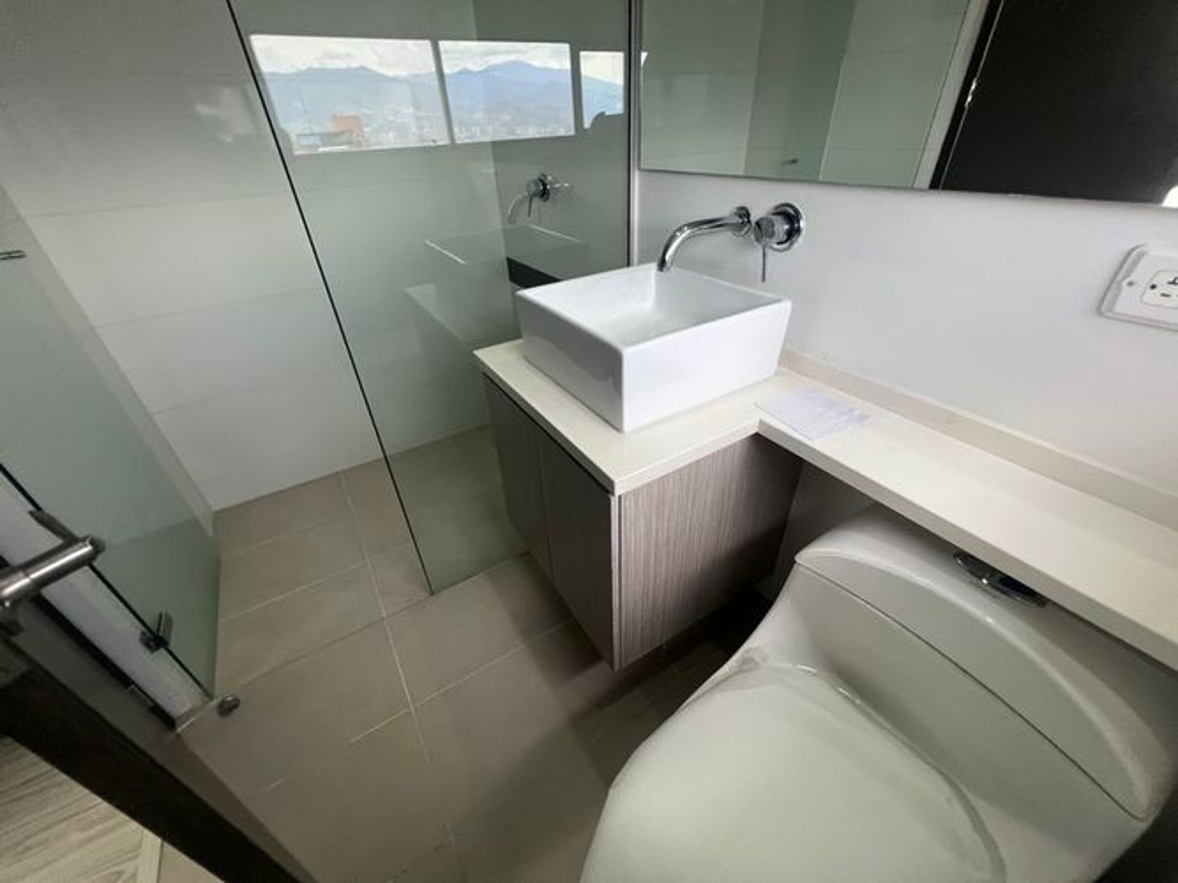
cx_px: 589
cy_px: 442
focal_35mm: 13
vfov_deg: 89.9
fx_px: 442
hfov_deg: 106.2
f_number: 1.8
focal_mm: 1.57
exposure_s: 1/99
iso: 160
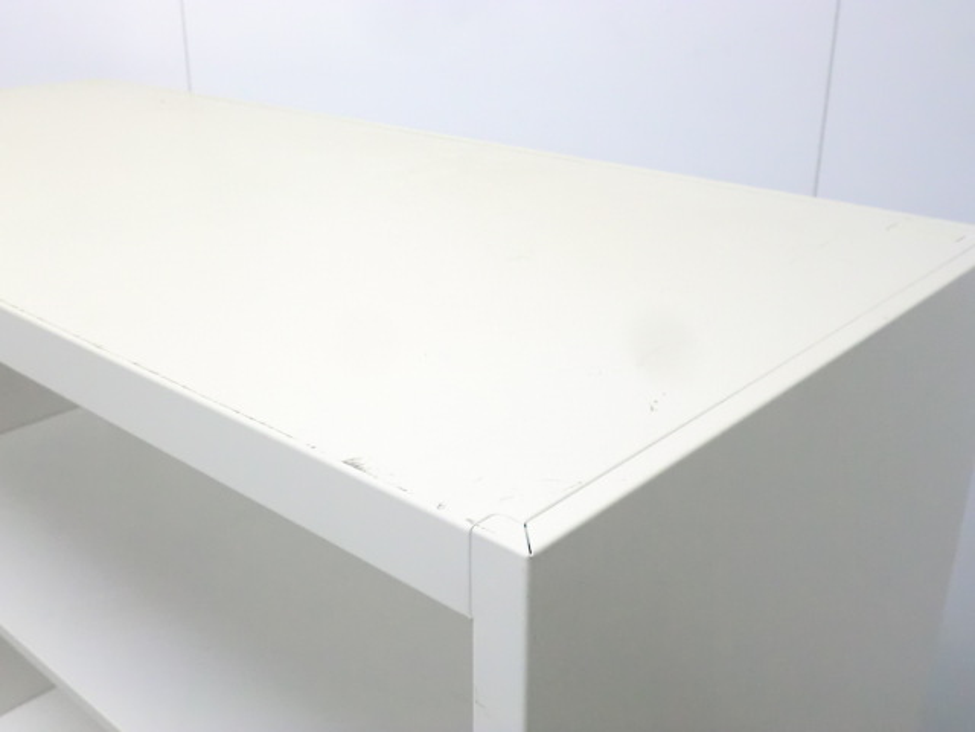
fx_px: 1070
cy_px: 366
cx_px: 488
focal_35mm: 38
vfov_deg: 37.7
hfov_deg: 49.0
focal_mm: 6.9
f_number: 3.9
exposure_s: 1/60
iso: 800
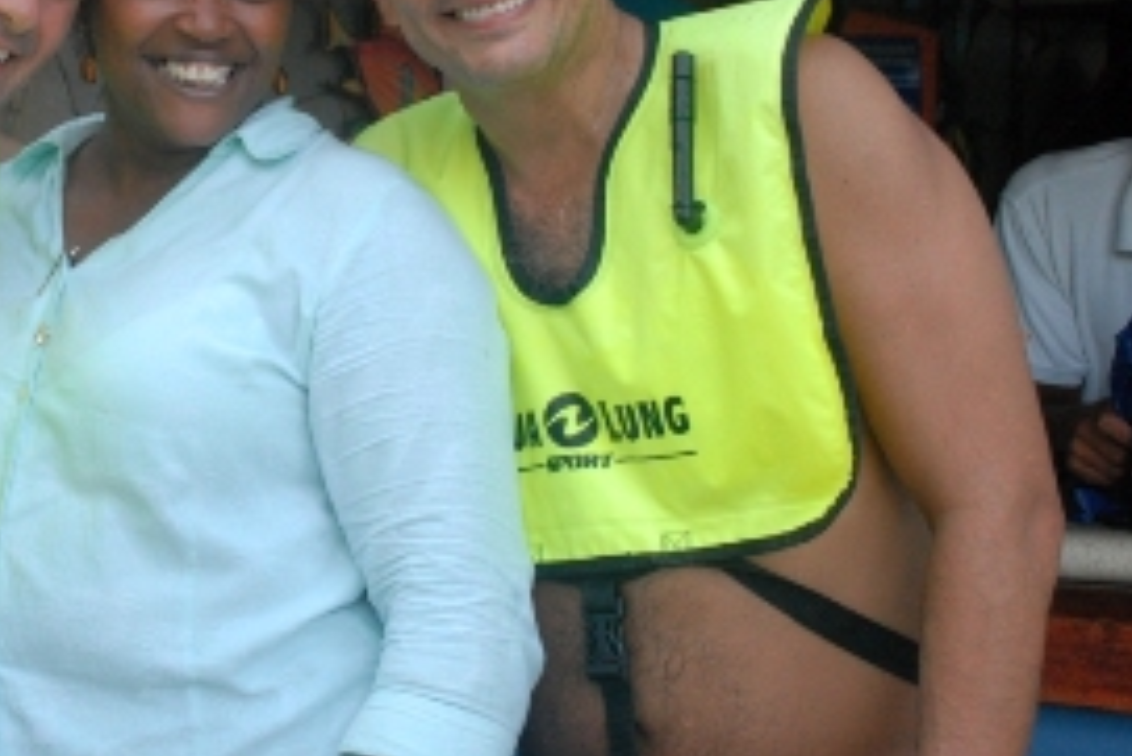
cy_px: 238
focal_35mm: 87
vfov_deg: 15.7
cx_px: 238
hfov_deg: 23.1
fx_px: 2732
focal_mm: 35
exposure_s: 1/180
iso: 800
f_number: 7.1
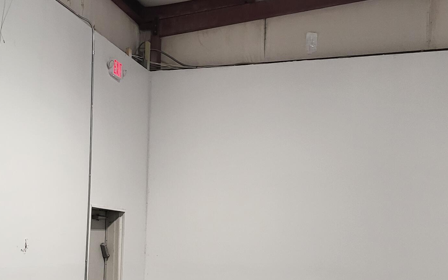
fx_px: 671
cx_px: 124
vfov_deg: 23.2
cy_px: 223
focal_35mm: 55
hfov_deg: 36.2
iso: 250
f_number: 1.8
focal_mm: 5
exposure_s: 1/120
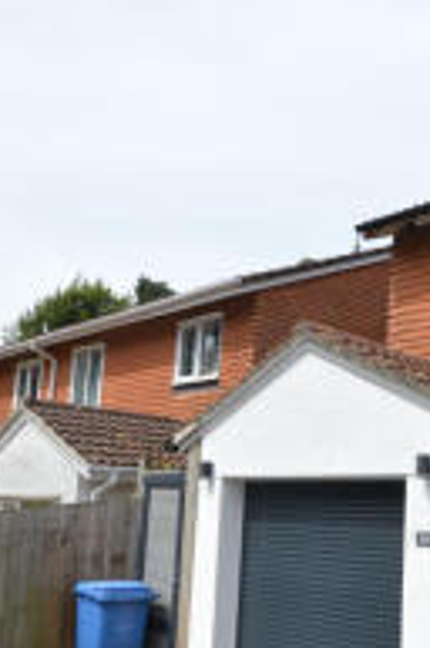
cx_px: 422
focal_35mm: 37
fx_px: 665
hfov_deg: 33.1
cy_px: 435
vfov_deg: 51.0
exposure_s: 1/800
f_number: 8
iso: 400
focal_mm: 10
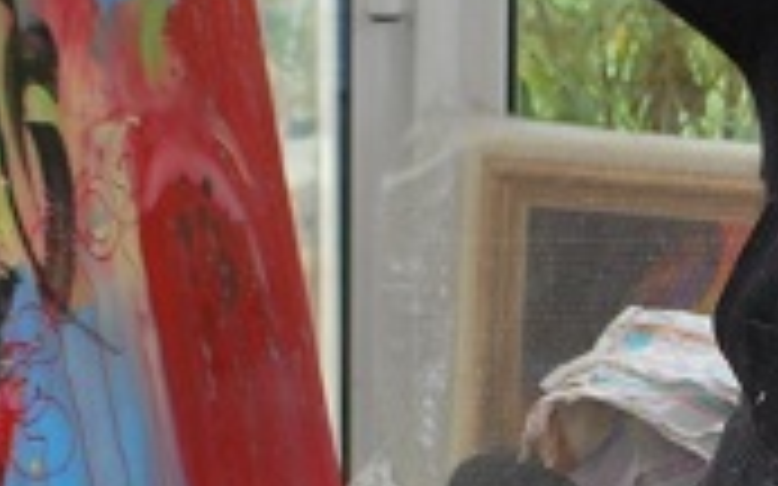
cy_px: 428
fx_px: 4388
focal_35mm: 207
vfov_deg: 6.3
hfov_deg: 10.1
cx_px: 535
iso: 200
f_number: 4.2
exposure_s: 1/60
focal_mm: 26
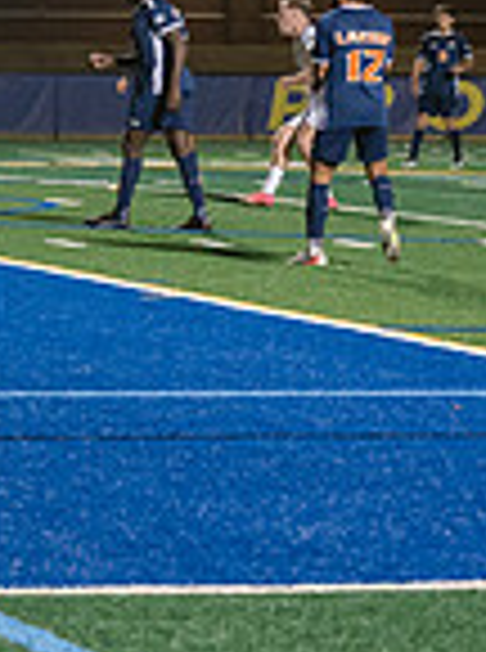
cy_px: 263
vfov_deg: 7.4
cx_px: -810
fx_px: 5077
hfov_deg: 5.3
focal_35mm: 270
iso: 2500
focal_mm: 70
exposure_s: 1/320
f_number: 3.5
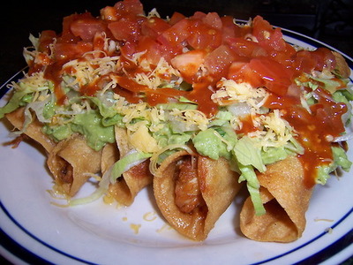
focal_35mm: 33
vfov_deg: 42.9
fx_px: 337
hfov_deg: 55.4
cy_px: 132
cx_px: 176
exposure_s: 1/60
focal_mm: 5.5
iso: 80
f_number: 2.8
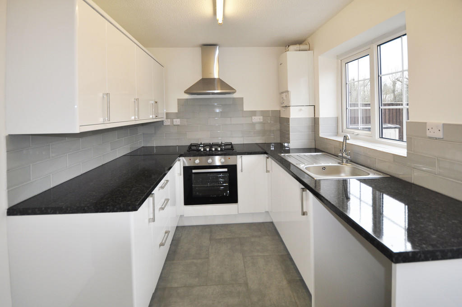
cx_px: 231
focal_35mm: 15
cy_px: 154
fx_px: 192
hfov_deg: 100.5
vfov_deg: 77.2
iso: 400
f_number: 3.5
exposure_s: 1/160
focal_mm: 10
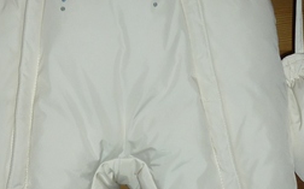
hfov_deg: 23.3
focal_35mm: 89
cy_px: 72
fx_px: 737
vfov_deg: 14.6
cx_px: 140
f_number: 2.8
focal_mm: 5.5
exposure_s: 1/30
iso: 100
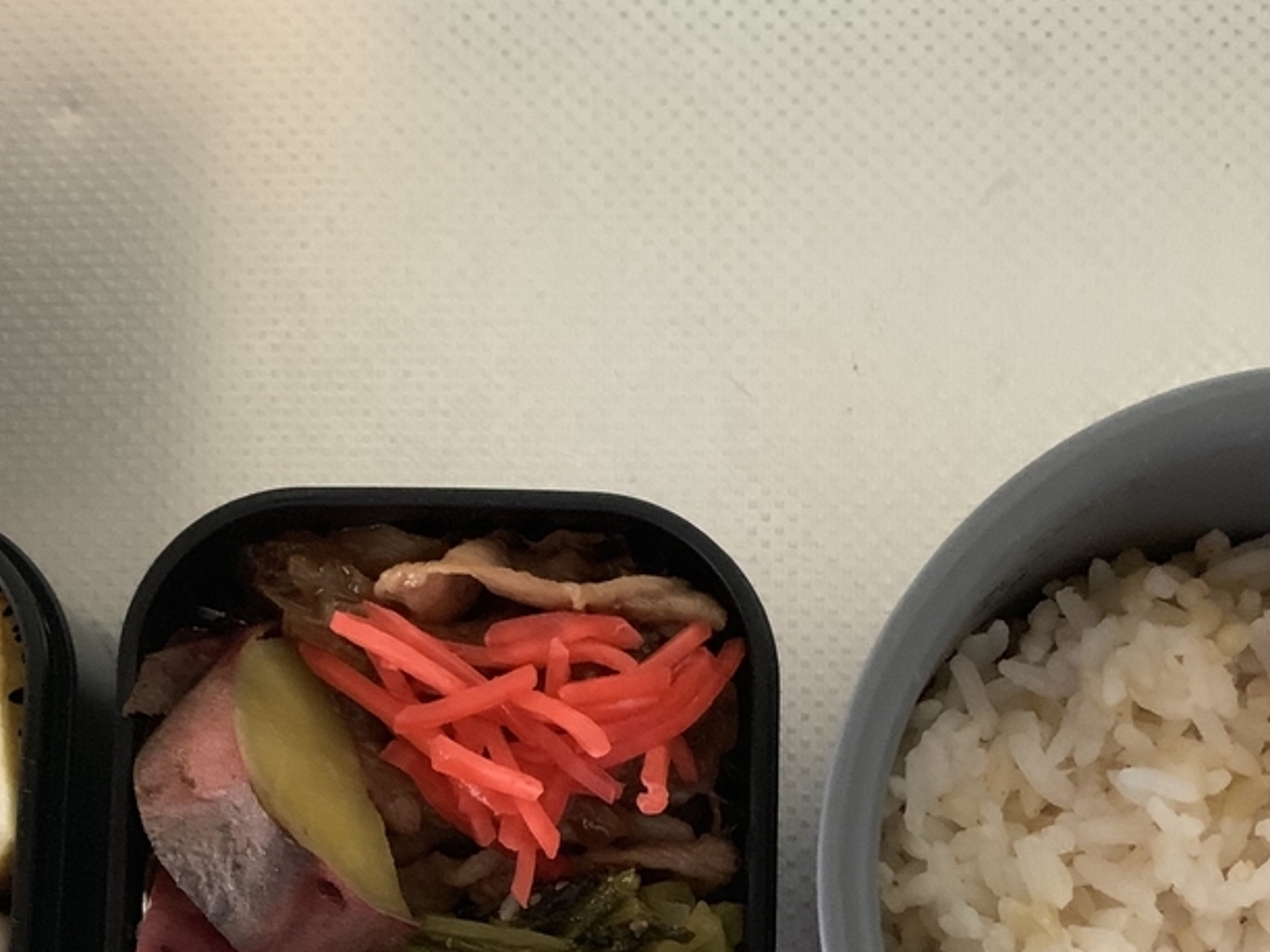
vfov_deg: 27.6
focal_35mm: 51
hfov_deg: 37.5
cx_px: 585
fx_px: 1871
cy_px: 836
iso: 640
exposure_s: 1/30
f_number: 1.8
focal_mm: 4.25
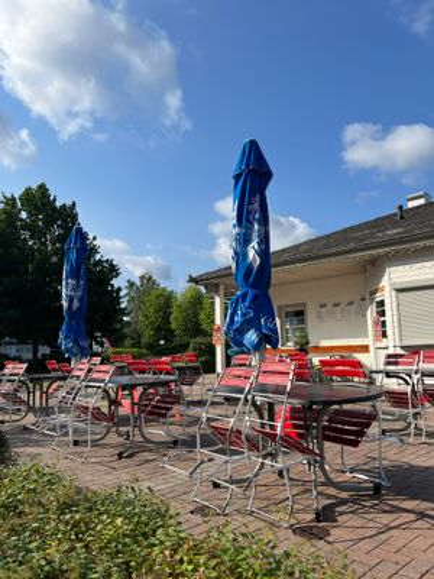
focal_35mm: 26
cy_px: 290
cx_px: 217
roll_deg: +1.9
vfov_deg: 67.3
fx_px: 435
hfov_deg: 53.1
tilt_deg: +7.3
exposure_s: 1/3623
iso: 50
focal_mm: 5.1
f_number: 1.6
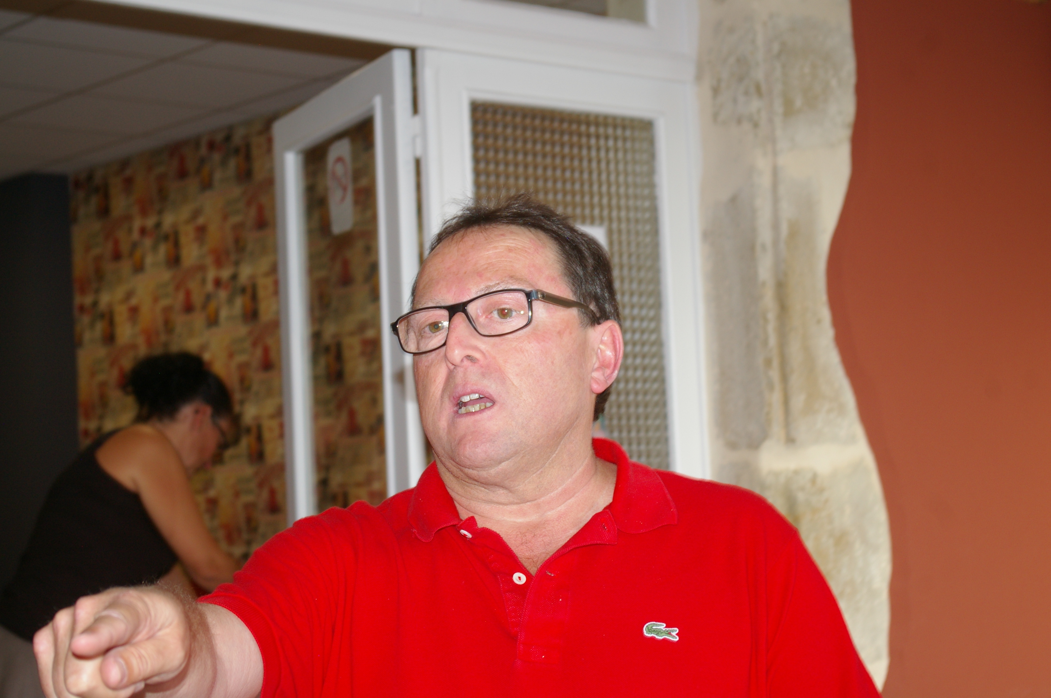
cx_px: 526
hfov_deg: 29.9
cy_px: 349
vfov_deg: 20.1
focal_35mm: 68
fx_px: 1969
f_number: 5.6
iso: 400
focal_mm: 45
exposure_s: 1/60
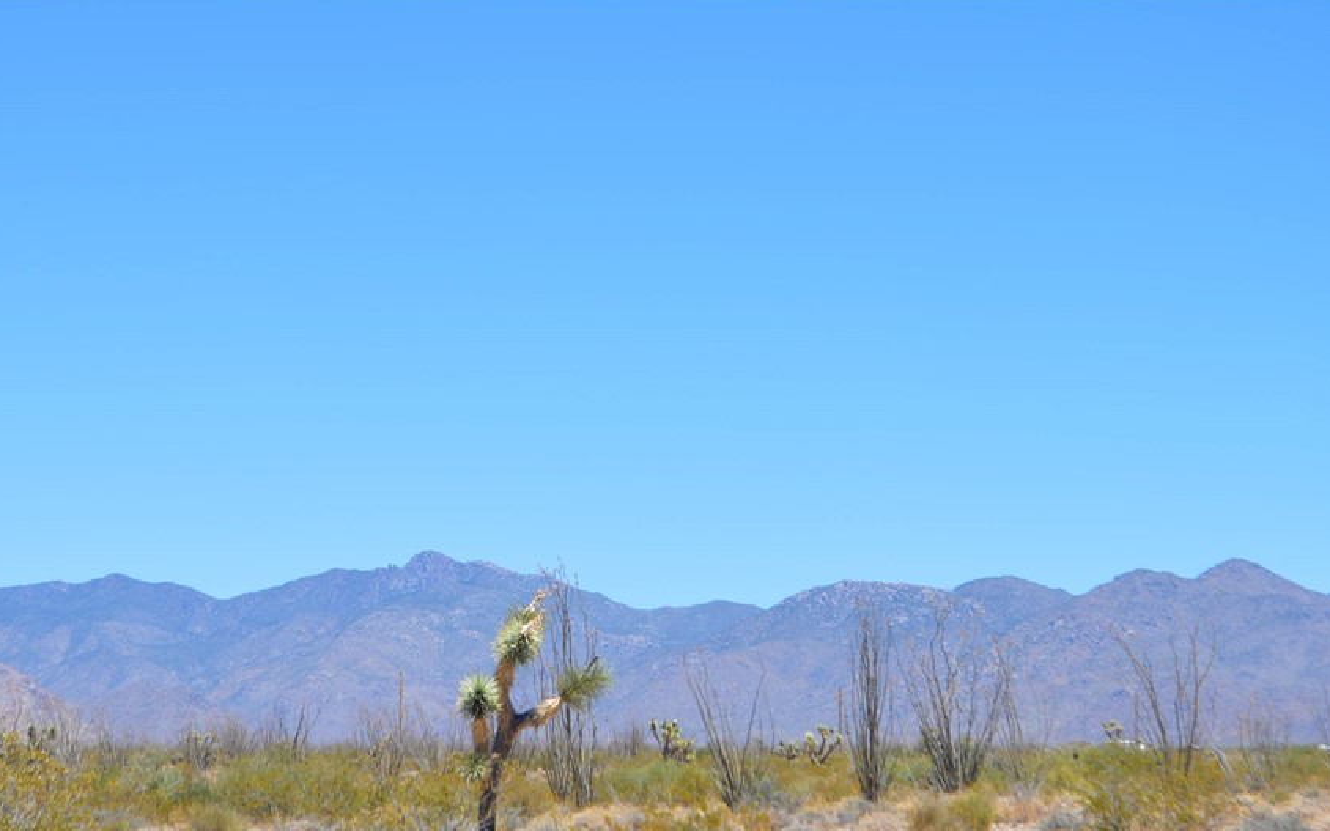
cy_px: 557
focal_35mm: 102
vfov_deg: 12.8
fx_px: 3697
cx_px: 592
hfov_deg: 20.4
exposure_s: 1/200
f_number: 8
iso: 100
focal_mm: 52
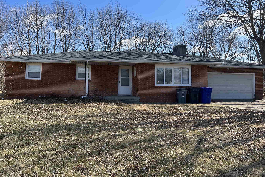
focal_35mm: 29
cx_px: 130
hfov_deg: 63.7
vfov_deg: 44.7
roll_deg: -0.7
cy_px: 71
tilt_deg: +2.7
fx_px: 213
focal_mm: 5.7
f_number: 1.5
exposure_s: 1/2695
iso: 50
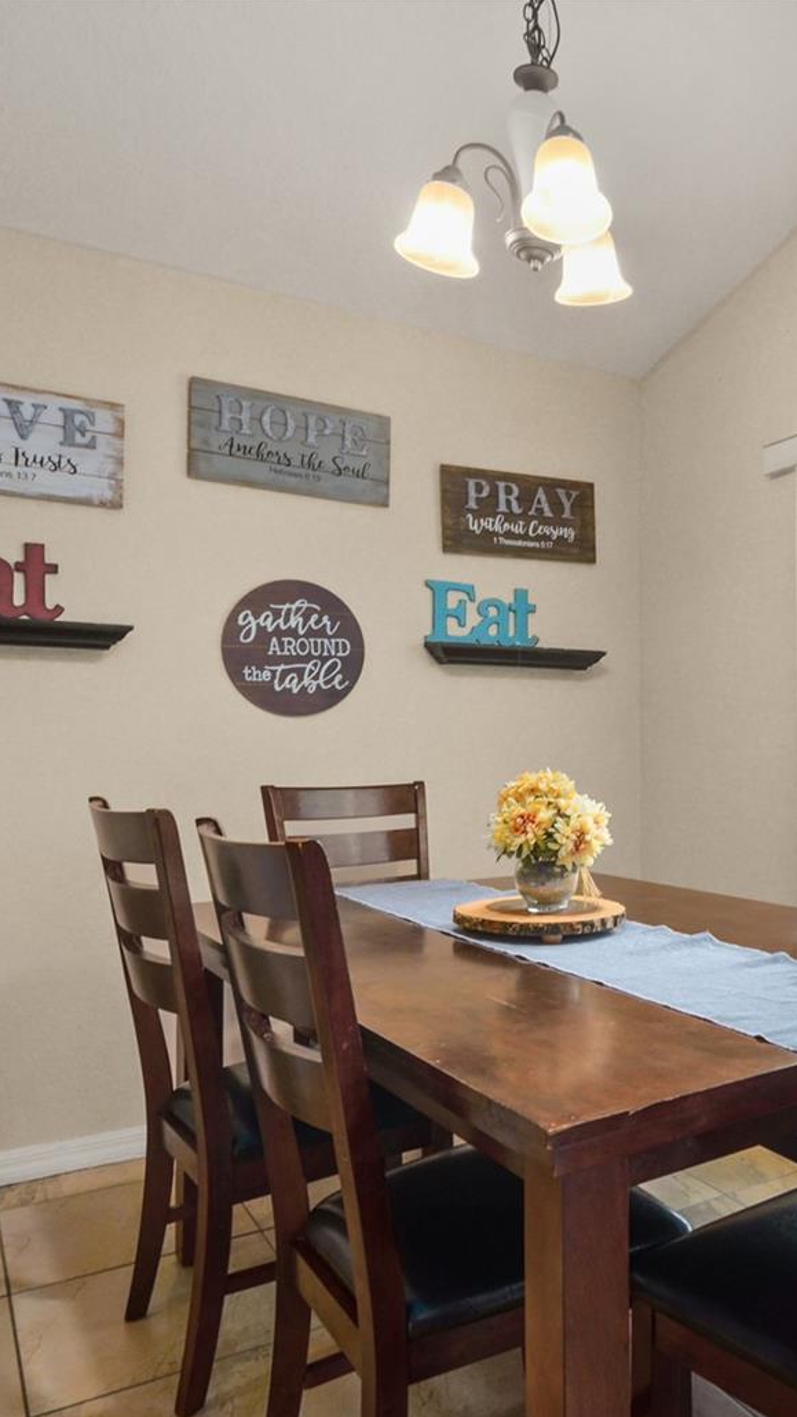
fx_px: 1007
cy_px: 726
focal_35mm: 27
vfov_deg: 70.2
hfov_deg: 40.0
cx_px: 714
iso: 200
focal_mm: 11
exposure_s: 1/3
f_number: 8
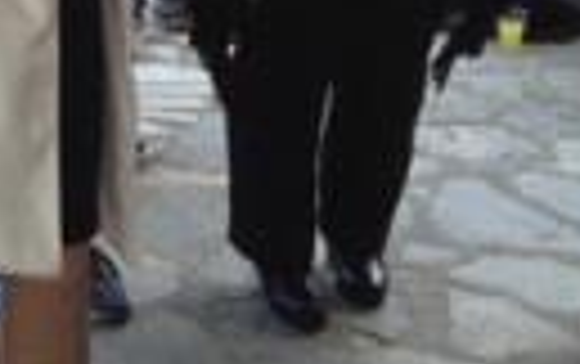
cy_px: -207
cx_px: -378
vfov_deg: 9.8
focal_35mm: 129
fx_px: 2042
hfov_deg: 14.6
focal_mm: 4.28
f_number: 2.4
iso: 80
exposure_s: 1/120
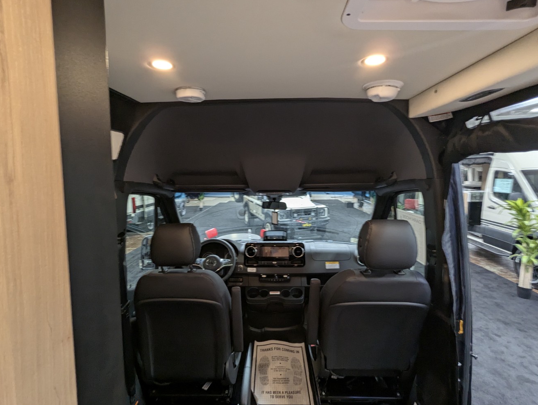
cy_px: 199
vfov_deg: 74.8
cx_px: 269
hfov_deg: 91.0
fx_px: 265
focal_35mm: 17
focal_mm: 2.35
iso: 174
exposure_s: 1/33.2
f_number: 2.2
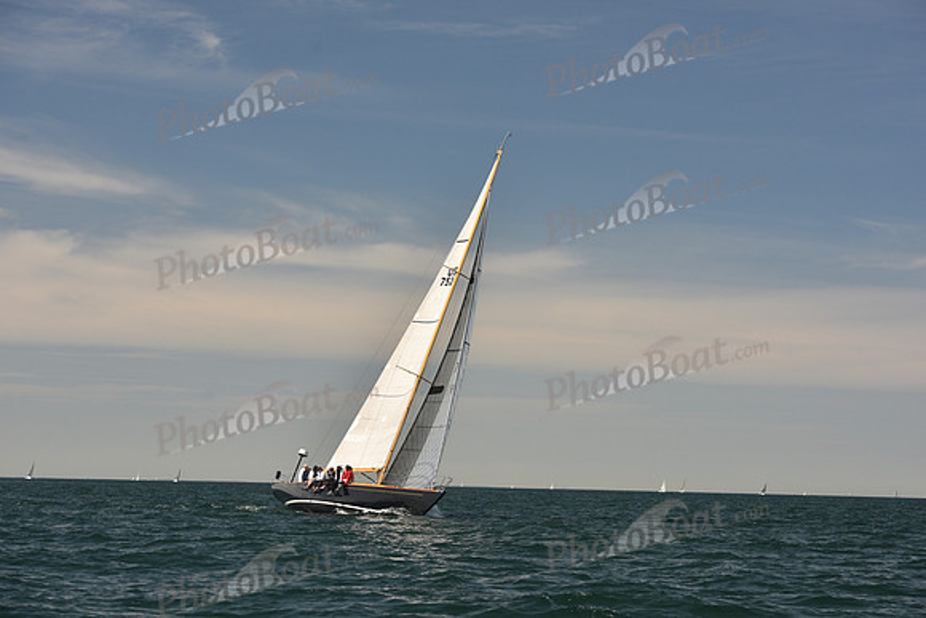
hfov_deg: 22.1
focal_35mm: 92
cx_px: 463
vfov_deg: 14.9
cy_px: 309
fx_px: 2367
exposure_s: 1/640
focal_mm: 92
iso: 250
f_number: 7.1
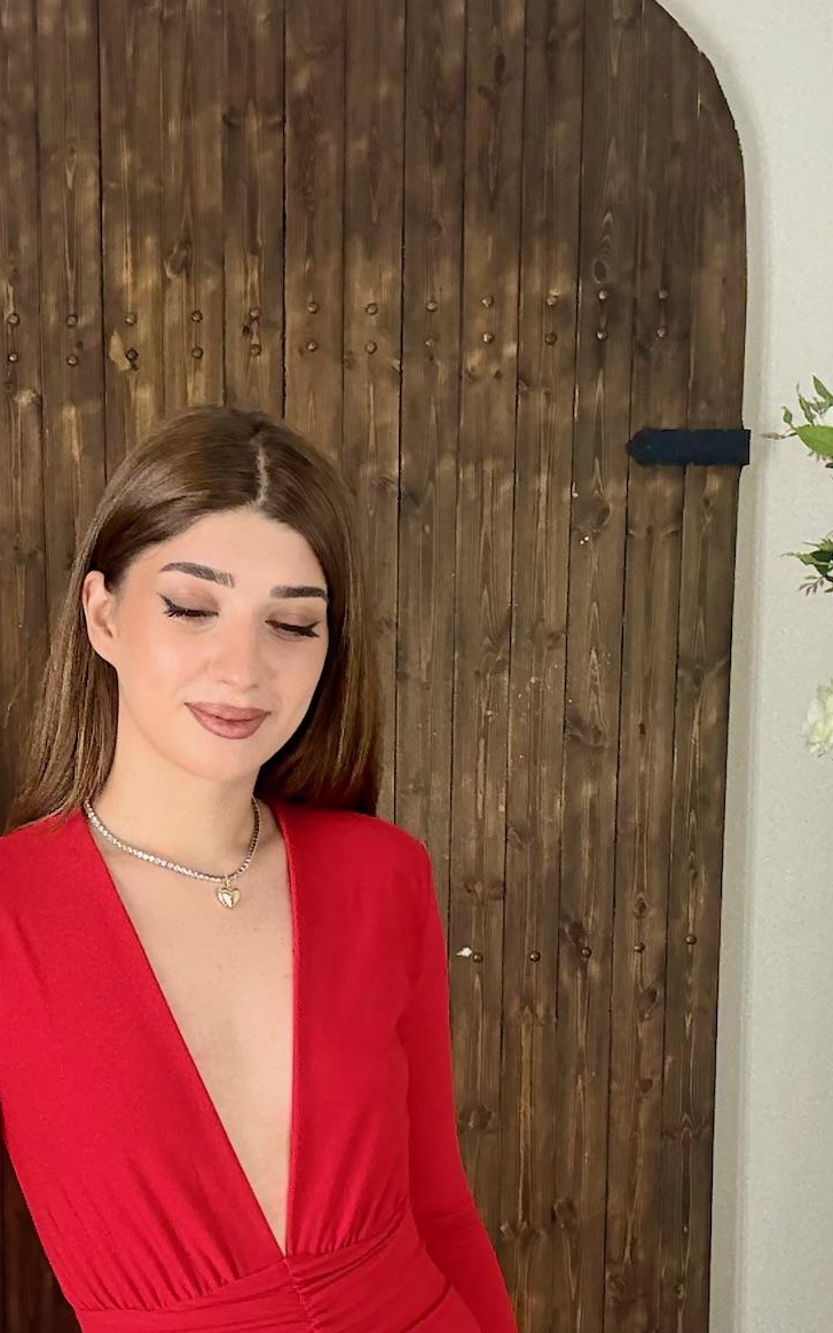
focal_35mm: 56
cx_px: 213
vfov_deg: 35.6
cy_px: 973
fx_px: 2034
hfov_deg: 22.9
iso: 25
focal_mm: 2.69
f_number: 1.9
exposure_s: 1/100
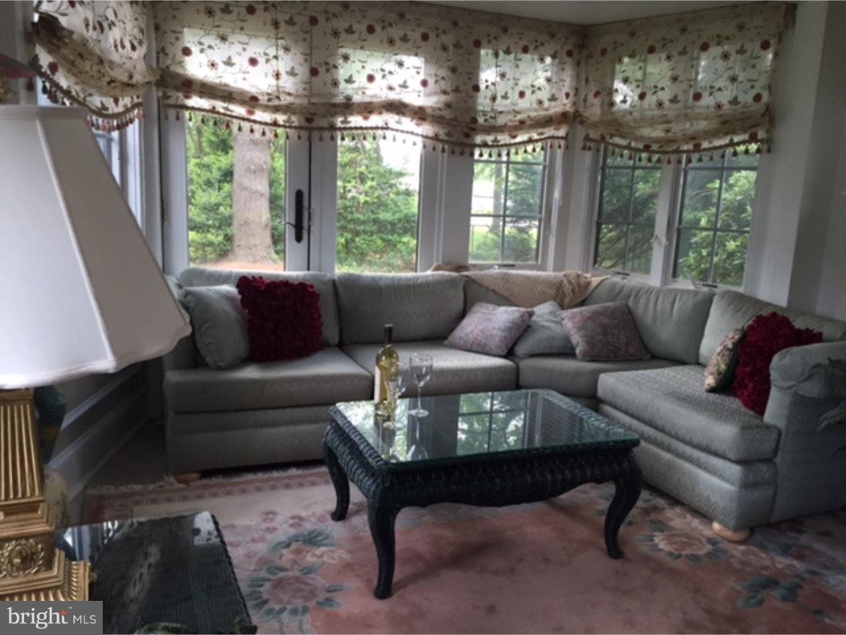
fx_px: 709
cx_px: 423
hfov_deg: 61.7
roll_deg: -3.2
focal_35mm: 29
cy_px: 318
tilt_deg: -10.8
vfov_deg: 48.2
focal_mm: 4.15
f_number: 2.2
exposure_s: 1/30
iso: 40
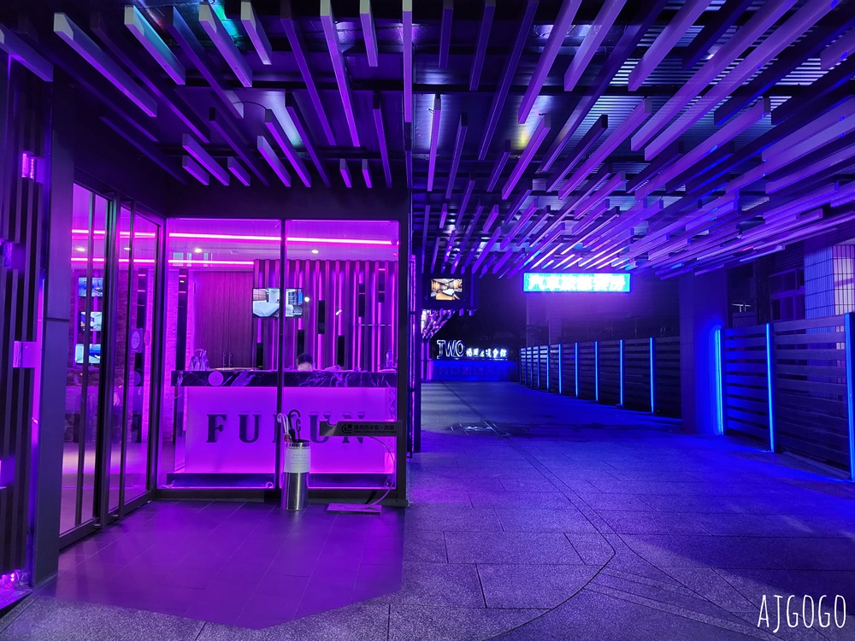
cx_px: 428
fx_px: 642
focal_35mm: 26
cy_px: 320
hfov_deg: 67.3
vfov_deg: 53.1
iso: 640
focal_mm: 5.4
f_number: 1.8
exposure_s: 1/40
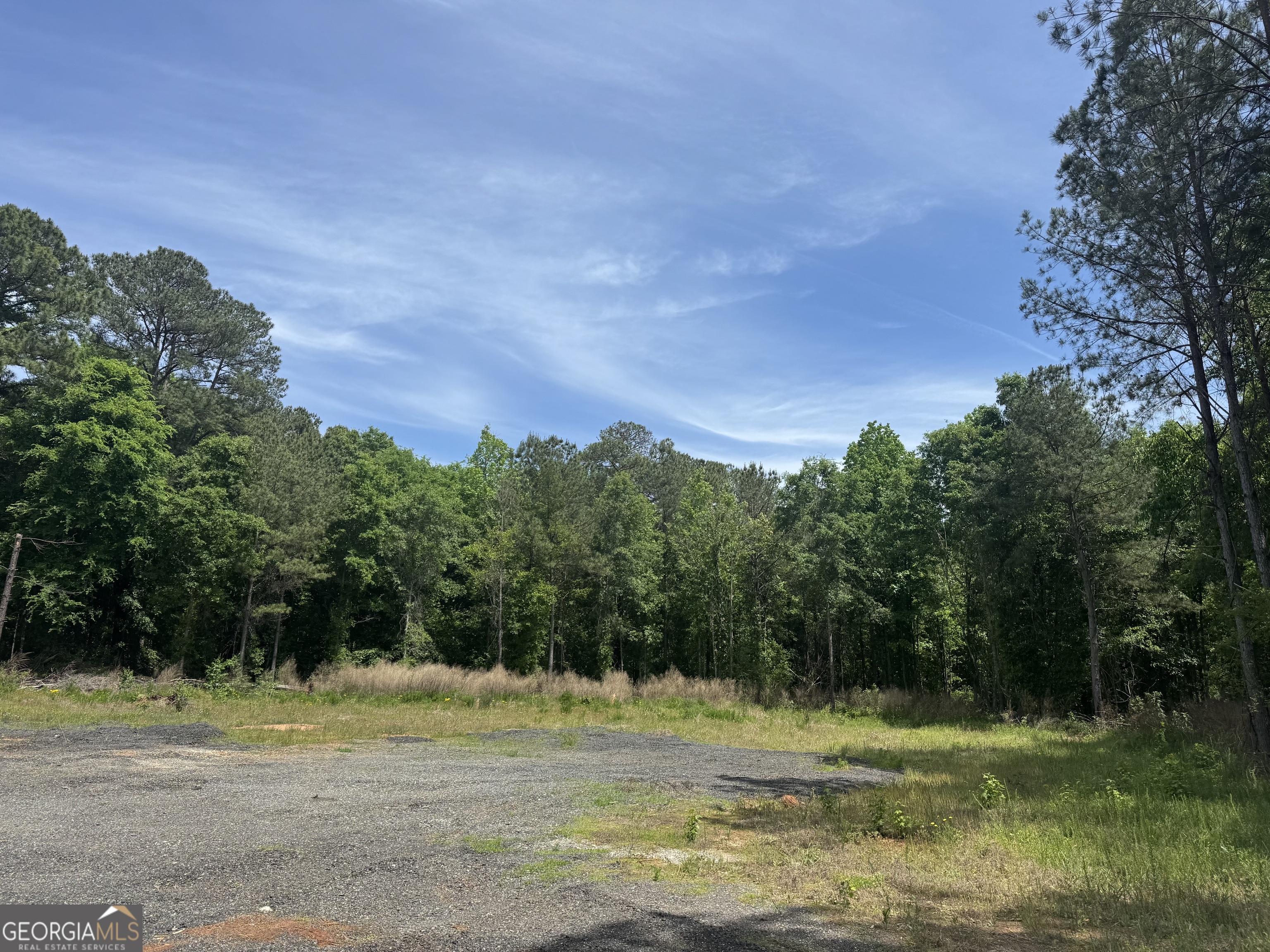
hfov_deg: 71.6
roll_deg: +0.2
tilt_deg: +13.1
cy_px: 476
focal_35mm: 24
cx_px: 635
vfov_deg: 56.8
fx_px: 881
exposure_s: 1/4608
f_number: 1.78
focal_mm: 6.76
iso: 80
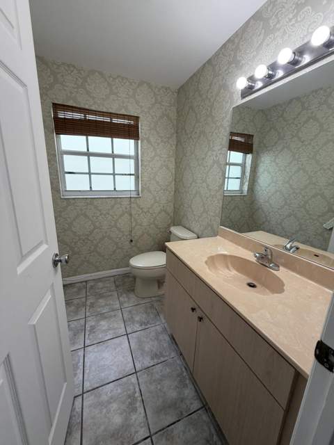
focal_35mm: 14
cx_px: 167
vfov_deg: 102.1
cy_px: 222
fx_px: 180
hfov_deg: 85.7
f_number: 2.2
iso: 100
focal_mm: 2.22
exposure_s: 1/120
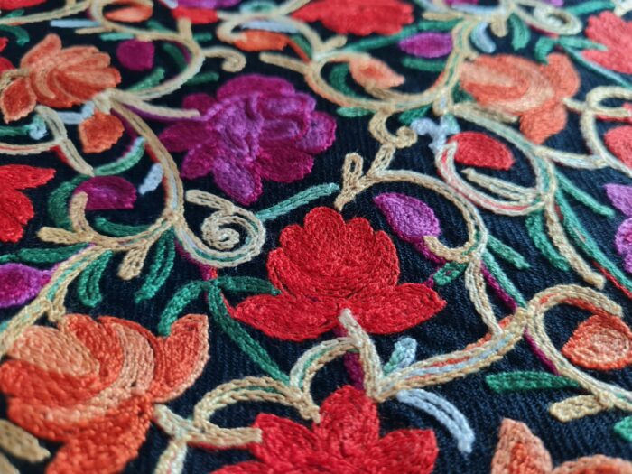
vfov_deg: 53.1
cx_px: 316
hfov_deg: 67.3
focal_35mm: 26
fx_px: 475
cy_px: 237
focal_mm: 5.4
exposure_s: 1/40
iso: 160
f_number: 1.8
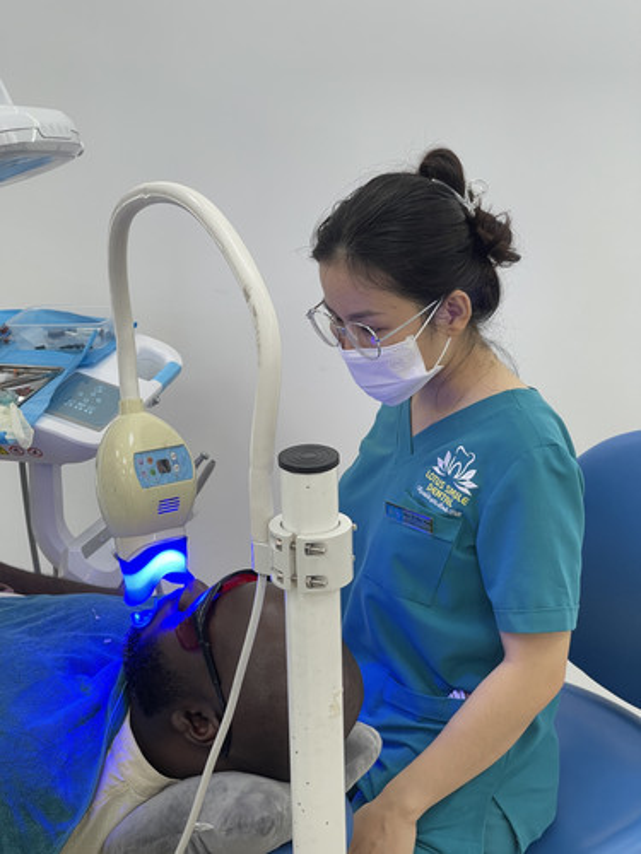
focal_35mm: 64
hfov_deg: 22.9
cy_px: 427
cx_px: 320
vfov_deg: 30.3
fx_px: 1580
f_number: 2.2
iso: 50
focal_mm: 7.5
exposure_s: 1/100
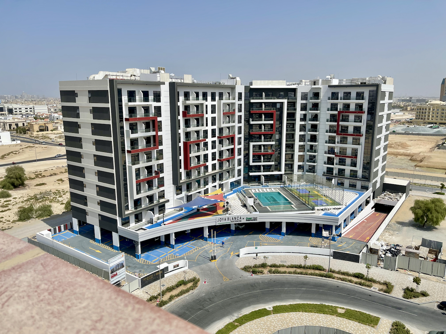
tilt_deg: -12.4
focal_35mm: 26
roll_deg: +0.3
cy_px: 167
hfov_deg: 67.3
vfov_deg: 53.1
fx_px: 335
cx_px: 223
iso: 32
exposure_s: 1/7937
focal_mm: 5.1
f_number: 1.6
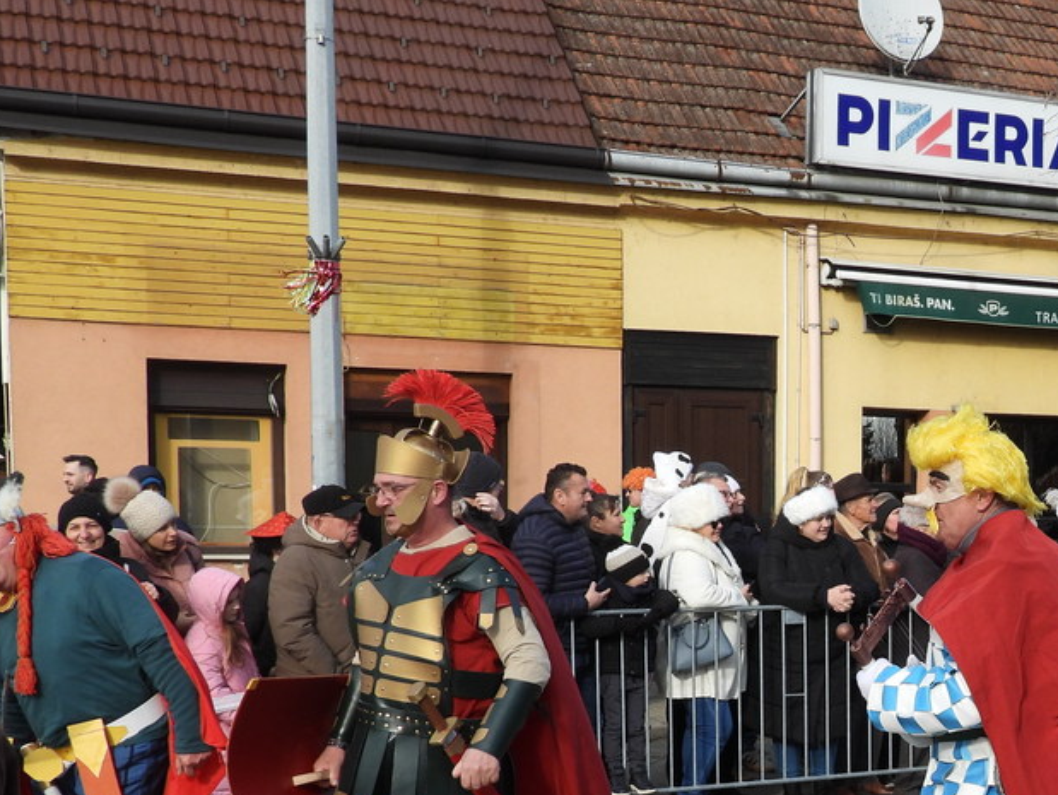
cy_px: 687
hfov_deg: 29.6
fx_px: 1896
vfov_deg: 23.2
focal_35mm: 62
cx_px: 988
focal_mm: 5.8
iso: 100
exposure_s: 1/800
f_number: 3.2
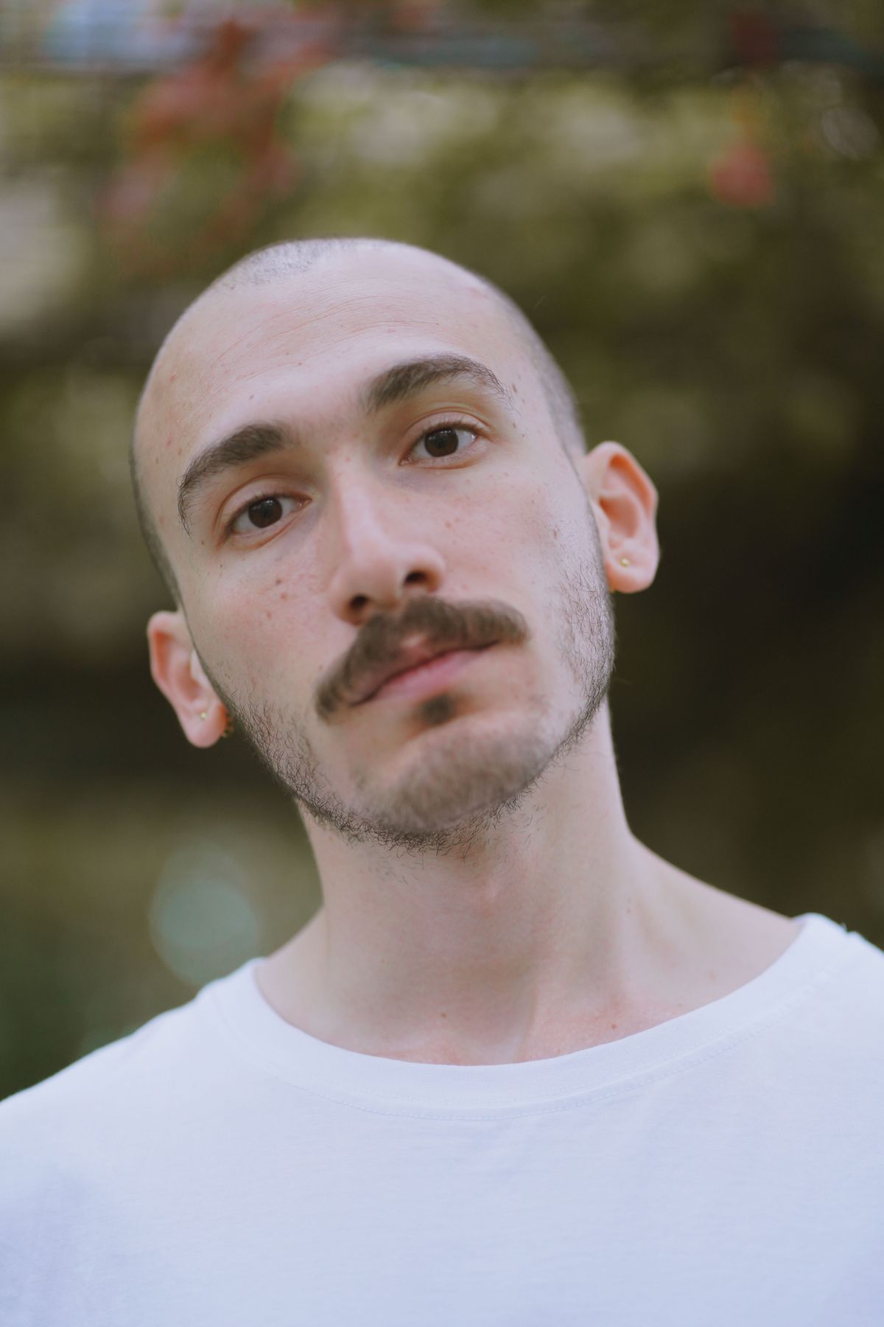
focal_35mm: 85
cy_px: 664
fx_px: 3131
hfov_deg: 16.1
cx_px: 442
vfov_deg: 23.9
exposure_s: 1/200
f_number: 1.8
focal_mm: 85
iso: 1000
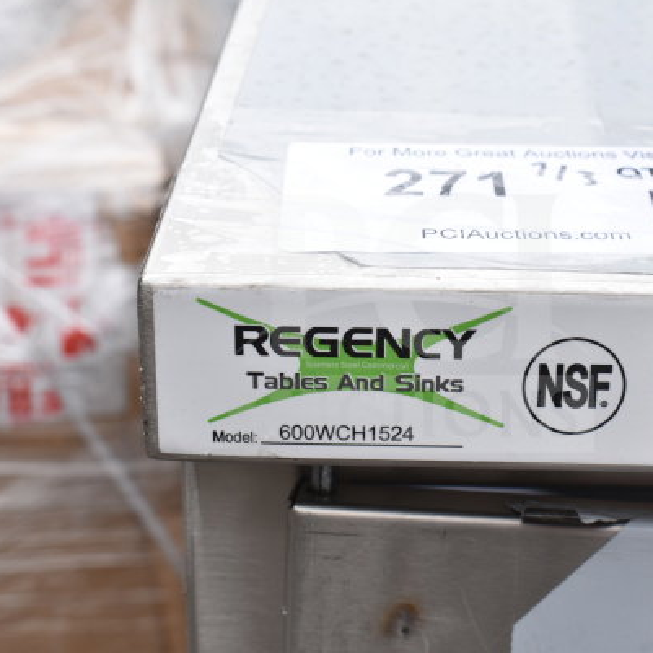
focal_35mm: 62
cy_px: 323
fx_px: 1323
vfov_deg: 27.7
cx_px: 410
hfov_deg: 27.6
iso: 200
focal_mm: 32
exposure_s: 1/160
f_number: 6.3
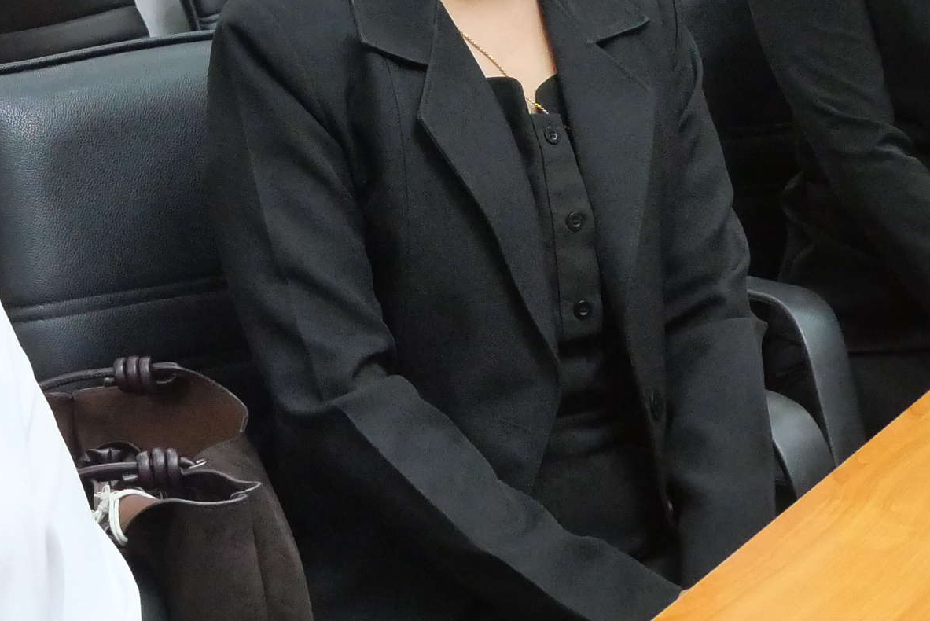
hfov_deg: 22.3
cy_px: -24
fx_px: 2352
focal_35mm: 91
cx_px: 373
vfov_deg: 14.8
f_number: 5
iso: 3200
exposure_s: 1/60
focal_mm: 14
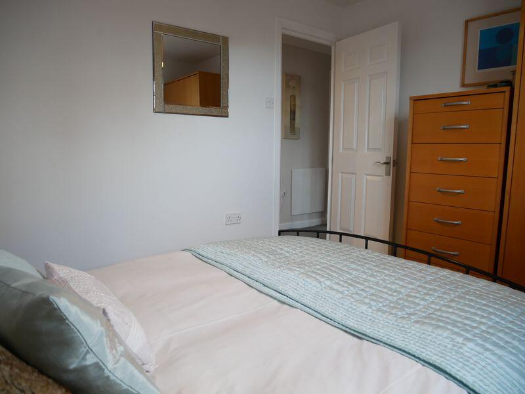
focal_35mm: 24
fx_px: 364
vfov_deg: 56.8
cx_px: 262
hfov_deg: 71.6
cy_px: 197
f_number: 3.5
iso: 640
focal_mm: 12
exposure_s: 1/60
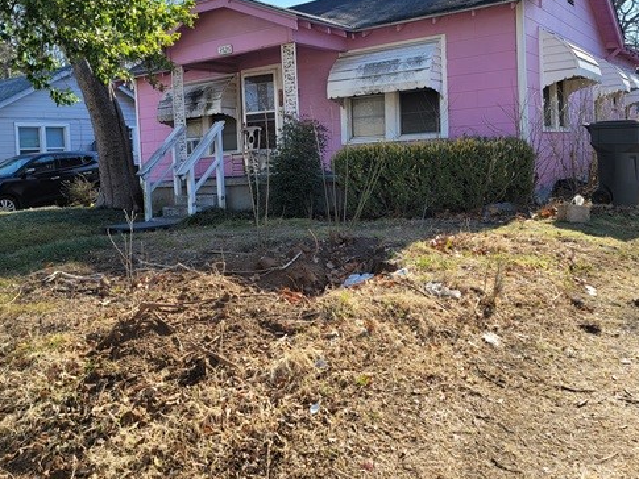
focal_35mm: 33
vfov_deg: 42.5
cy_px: 170
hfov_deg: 55.1
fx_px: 609
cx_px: 267
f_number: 1.8
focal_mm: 7
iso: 20
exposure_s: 1/344
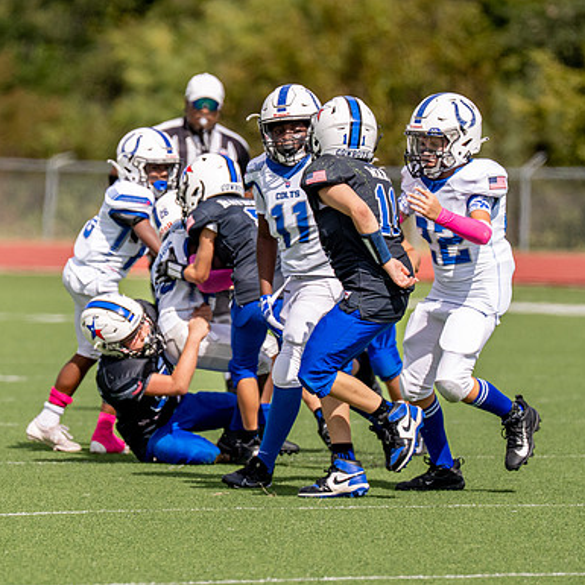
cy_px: 270
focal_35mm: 496
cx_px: 216
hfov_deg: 3.5
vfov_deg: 3.5
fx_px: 9483
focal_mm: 200
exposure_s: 1/10000
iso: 250
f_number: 2.8
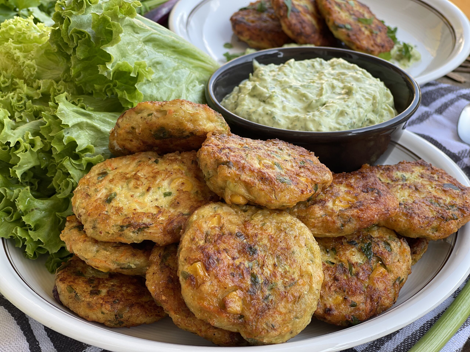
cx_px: 235
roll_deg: +4.0
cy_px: 176
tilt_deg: -31.7
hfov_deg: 30.3
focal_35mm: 64
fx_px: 869
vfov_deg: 22.9
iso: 25
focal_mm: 7.5
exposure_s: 1/121
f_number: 2.2
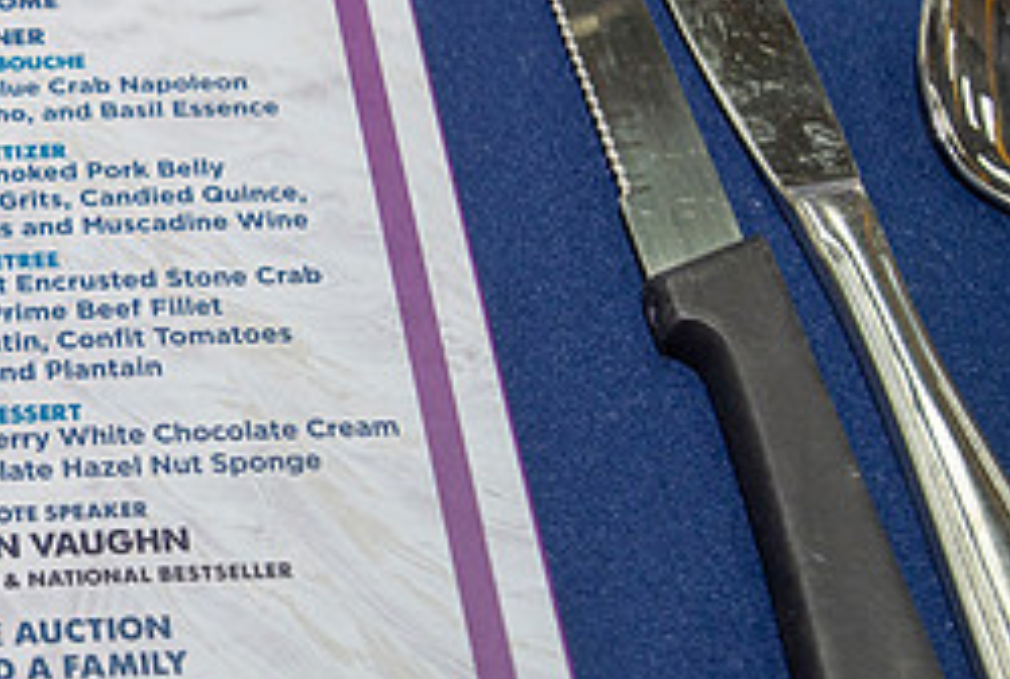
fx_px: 2475
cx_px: -128
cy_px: 265
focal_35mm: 88
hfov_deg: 21.7
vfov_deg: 15.6
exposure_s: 1/320
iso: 640
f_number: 5
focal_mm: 35
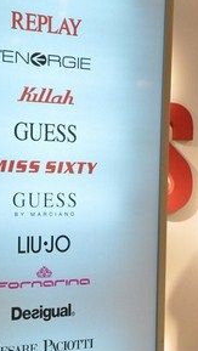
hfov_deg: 12.5
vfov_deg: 22.0
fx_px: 894
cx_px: 24
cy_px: 273
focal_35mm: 96
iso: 1600
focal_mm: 34
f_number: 8
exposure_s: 1/100
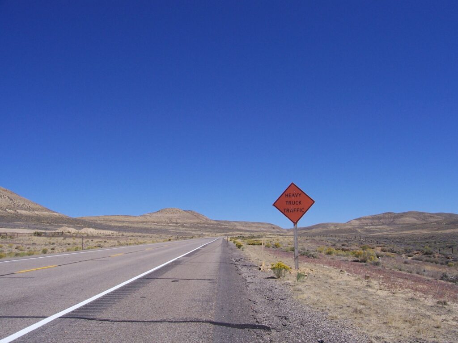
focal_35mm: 34
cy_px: 172
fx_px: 450
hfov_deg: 54.0
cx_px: 229
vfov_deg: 41.8
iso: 80
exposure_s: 1/1000
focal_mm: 5.6
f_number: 5.6
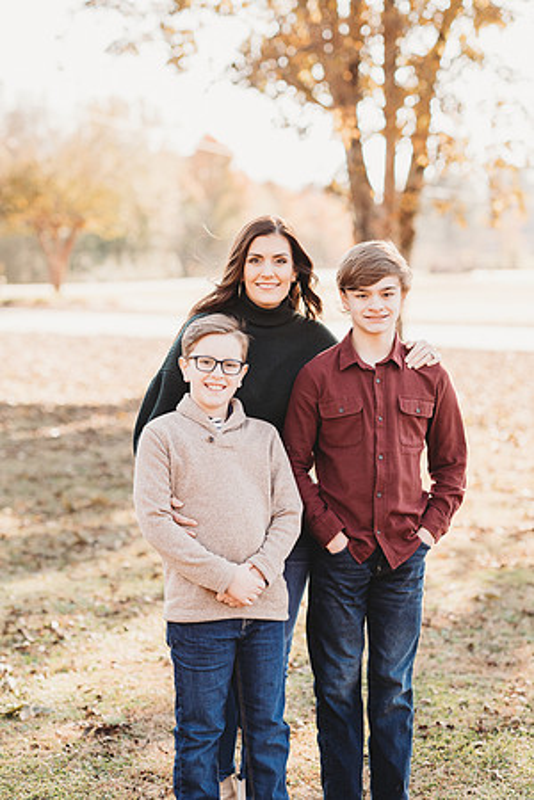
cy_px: 400
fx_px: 1891
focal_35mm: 85
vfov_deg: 23.9
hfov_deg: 16.1
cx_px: 267
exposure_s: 1/640
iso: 200
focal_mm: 85
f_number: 2.5
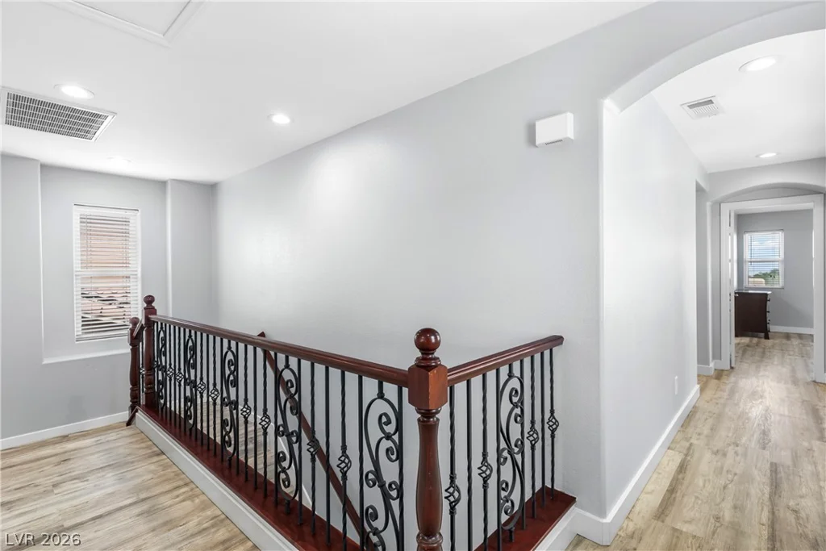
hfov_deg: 93.3
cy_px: 276
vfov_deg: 70.5
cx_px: 413
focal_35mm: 17
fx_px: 390
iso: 320
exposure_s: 1/80
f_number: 8
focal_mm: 17
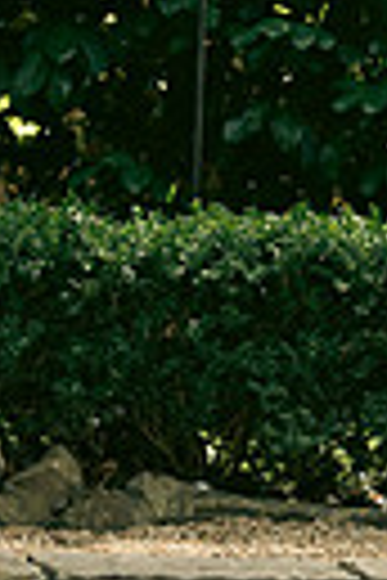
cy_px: 348
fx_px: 5950
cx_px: 1256
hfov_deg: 3.6
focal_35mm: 369
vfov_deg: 5.6
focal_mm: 55
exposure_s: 1/200
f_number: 3.5
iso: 250
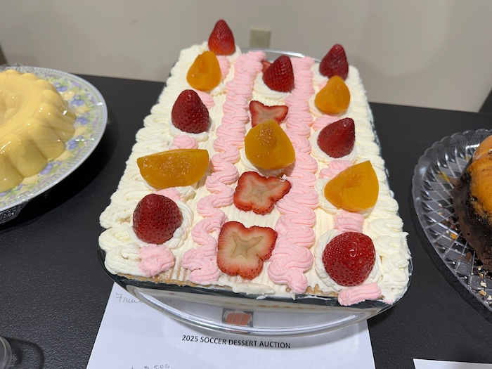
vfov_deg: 56.8
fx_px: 341
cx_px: 246
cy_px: 184
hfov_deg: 71.6
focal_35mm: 24
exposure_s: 1/120
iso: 125
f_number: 1.78
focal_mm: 6.86
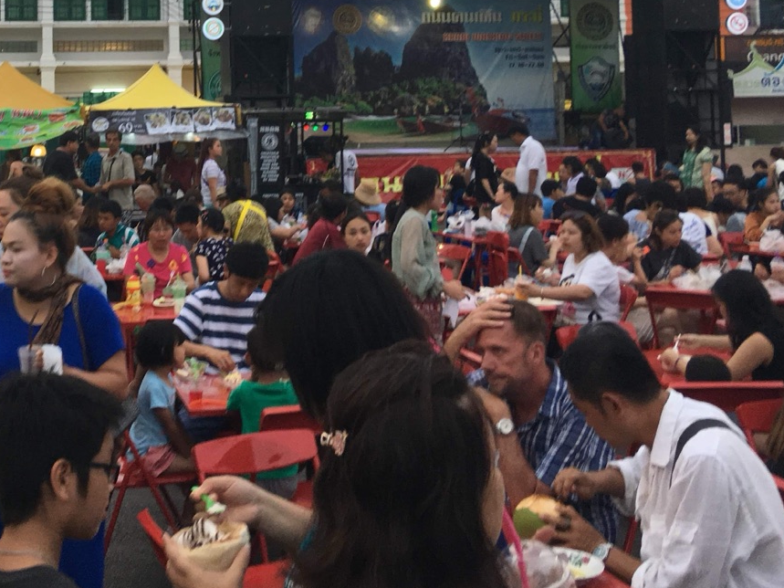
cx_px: 165
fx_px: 1223
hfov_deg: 34.5
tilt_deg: +4.7
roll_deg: +0.1
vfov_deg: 26.1
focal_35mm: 54
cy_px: 47
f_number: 2.2
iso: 40
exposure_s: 1/100
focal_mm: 4.15
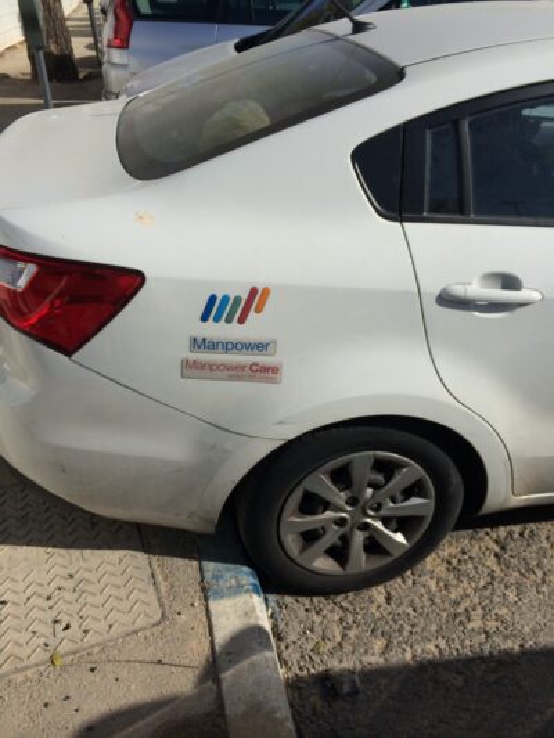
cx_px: 277
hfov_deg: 46.8
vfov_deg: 60.0
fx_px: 640
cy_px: 369
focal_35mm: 30
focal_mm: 4.12
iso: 40
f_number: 2.2
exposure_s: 1/3425
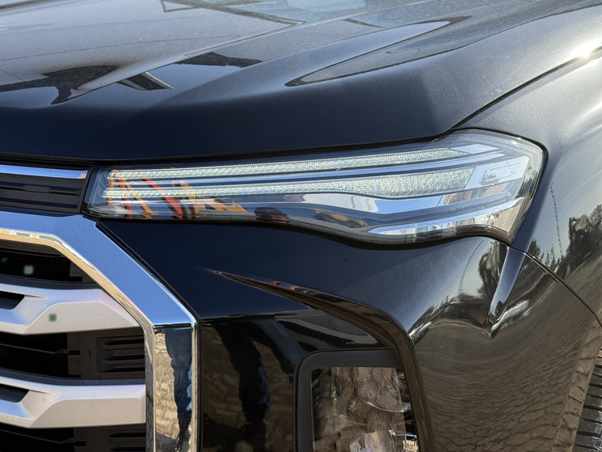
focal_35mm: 58
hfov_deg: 33.2
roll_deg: -0.2
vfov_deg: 25.2
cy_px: 187
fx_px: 1009
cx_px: 331
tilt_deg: -8.8
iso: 64
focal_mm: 6.76
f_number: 1.78
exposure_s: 1/1429
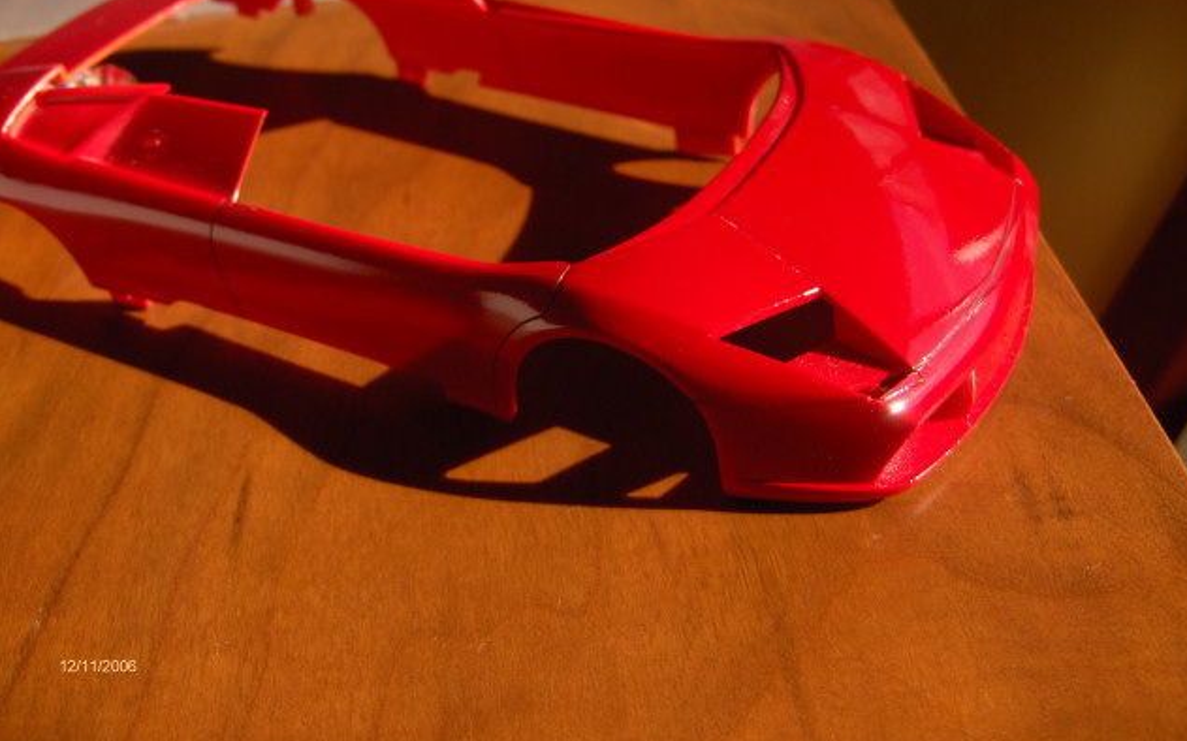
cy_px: 308
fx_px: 1358
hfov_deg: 47.2
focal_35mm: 42
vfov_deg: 30.5
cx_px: 600
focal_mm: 8
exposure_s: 1/289
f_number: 2.8
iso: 100
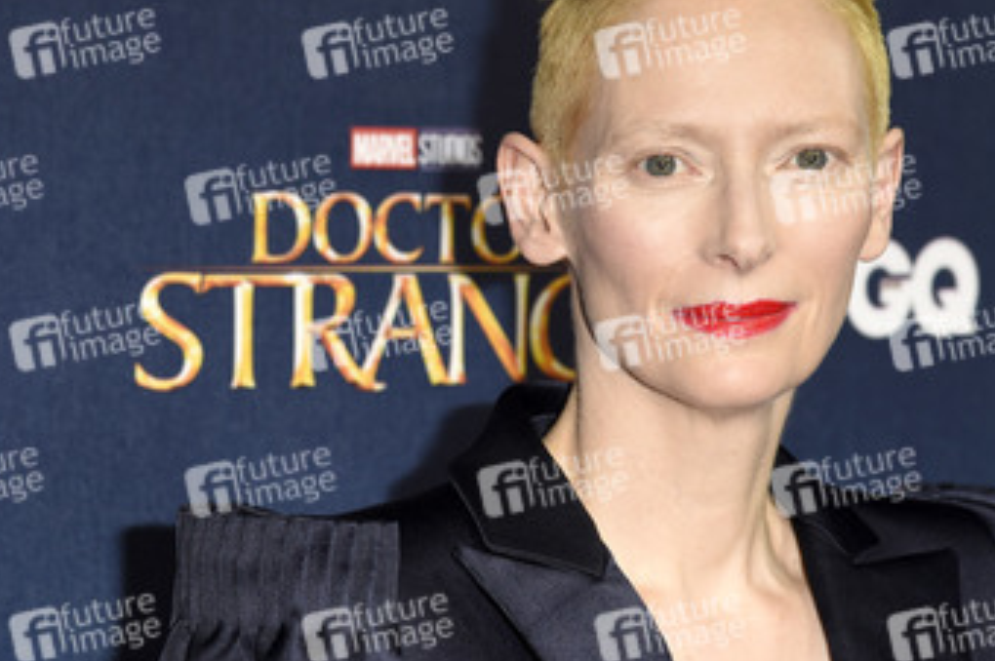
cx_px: 591
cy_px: 263
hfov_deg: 12.9
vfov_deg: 8.6
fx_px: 4390
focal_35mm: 159
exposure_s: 1/100
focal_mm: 120
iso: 640
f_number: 5.6
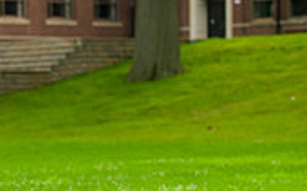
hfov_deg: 8.4
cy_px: 185
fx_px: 2032
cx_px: -164
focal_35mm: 243
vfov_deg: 5.4
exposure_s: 1/640
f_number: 4
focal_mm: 70
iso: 200
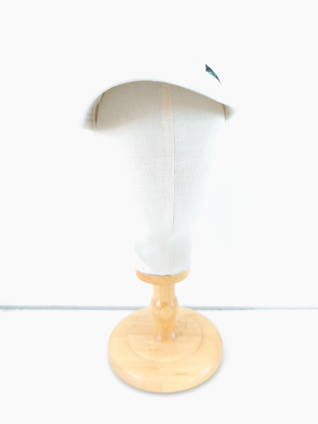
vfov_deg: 73.9
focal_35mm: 23
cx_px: 159
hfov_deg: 58.9
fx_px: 282
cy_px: 212
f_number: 1.65
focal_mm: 6.14
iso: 50
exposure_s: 1/15
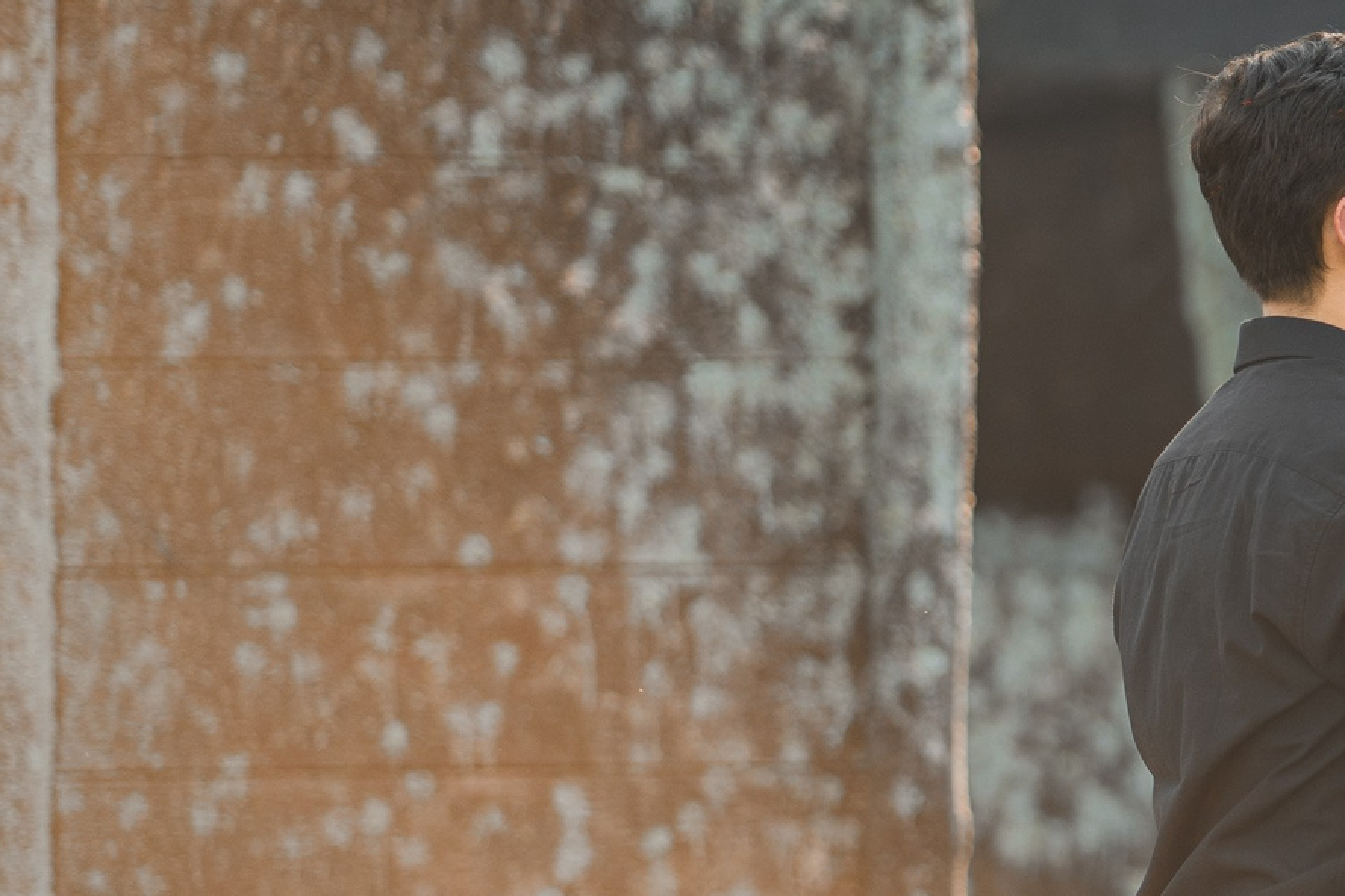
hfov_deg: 8.3
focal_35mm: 245
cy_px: 583
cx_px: 1869
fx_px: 9153
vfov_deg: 5.6
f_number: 1.8
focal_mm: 85
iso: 100
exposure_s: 1/500
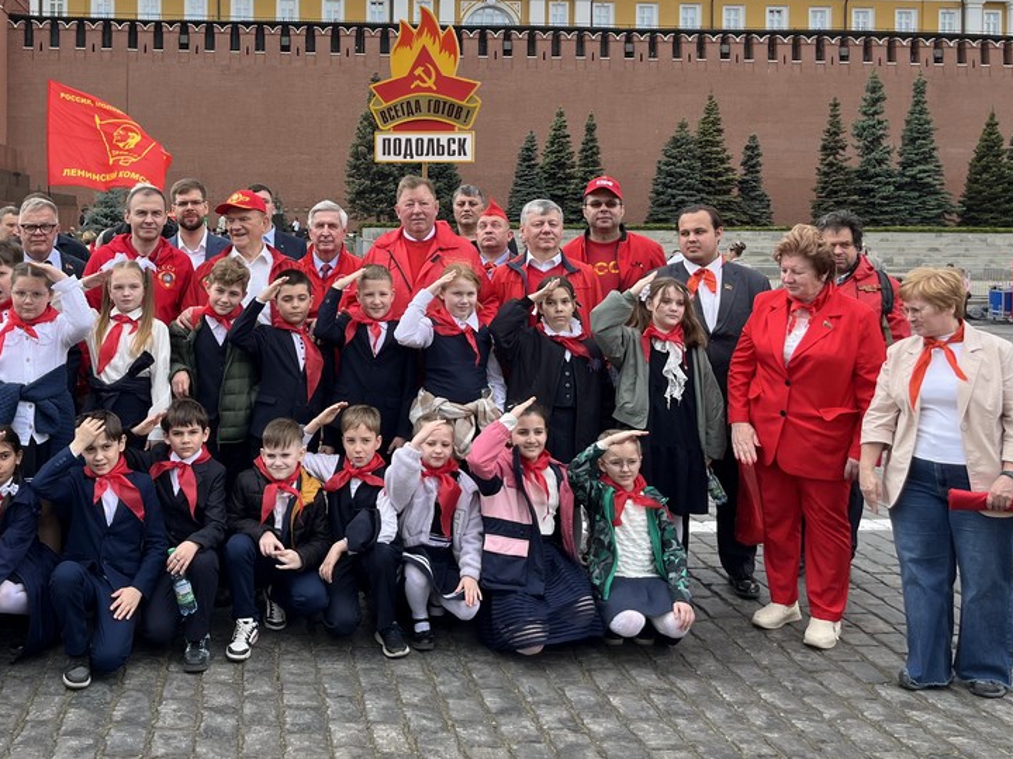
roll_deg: -0.2
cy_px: 228
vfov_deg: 38.0
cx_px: 340
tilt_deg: -0.5
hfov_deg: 49.3
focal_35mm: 37
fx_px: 1083
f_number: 1.6
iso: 50
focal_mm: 5.1
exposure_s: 1/1279
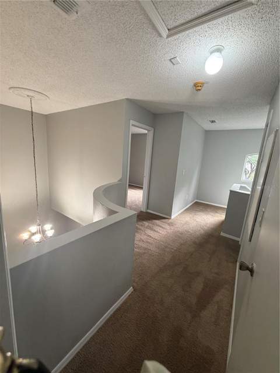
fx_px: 151
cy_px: 186
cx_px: 140
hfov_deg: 85.7
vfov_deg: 102.1
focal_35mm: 14
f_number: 2.2
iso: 320
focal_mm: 2.22
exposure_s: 1/60
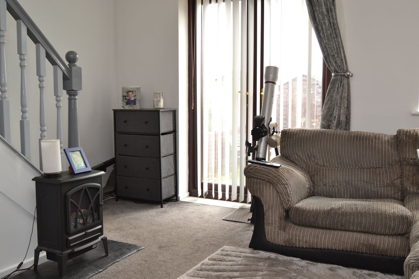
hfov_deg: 53.1
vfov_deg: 36.9
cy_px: 140
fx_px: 419
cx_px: 210
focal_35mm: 36
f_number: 4.5
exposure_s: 1/80
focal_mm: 24
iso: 400
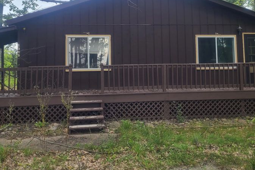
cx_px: 121
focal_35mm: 41
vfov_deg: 32.2
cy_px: 49
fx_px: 290
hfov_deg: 47.4
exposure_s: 1/467
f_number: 1.8
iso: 40
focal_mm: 5.4
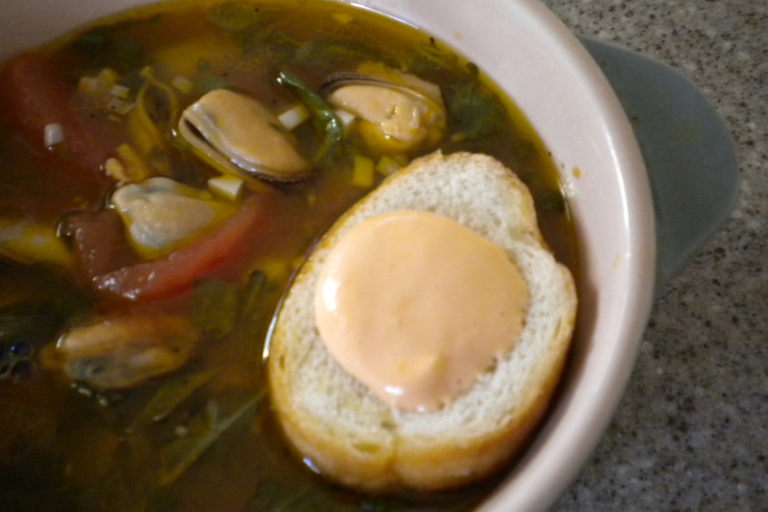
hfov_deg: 51.9
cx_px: 381
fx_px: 789
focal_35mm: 37
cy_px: 242
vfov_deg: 35.9
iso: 400
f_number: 3.1
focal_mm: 6.3
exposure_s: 1/21.8
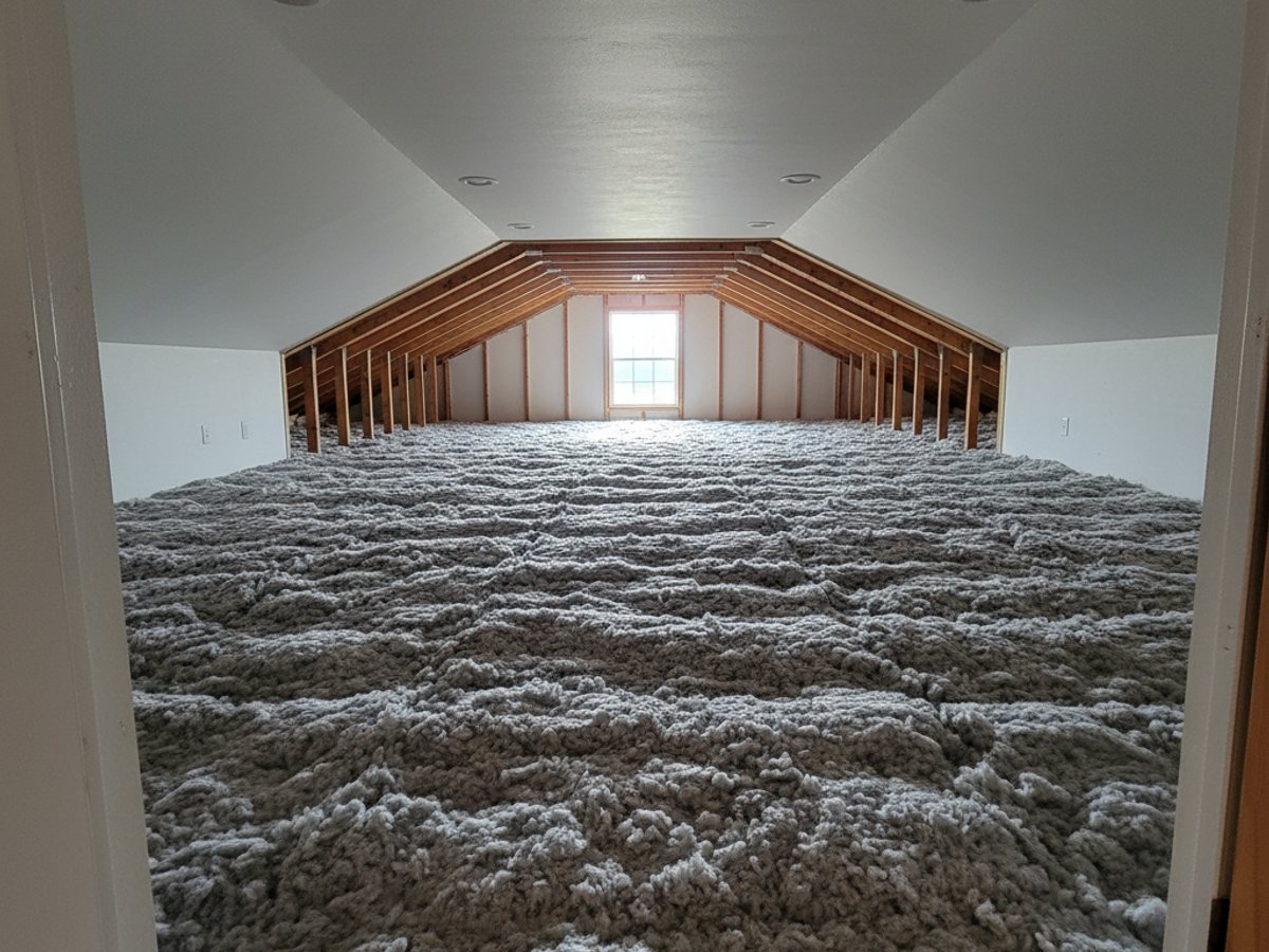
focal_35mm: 24
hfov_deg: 71.6
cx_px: 634
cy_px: 476
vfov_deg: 56.8
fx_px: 880
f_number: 1.78
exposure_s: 1/1153
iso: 319
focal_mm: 6.8
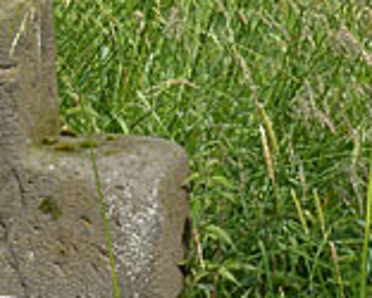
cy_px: 98
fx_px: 2600
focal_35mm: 236
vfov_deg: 6.6
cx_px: -33
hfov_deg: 8.1
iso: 80
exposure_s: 1/200
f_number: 4
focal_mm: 10.3
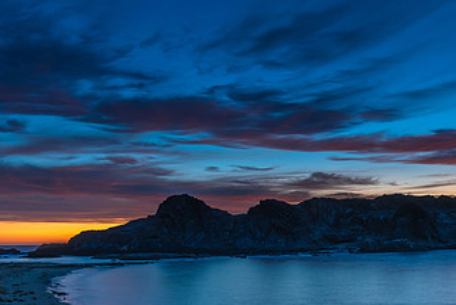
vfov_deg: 30.9
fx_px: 532
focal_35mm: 42
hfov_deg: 45.6
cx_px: 306
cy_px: 257
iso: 250
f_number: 6.3
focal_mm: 24
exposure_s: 5
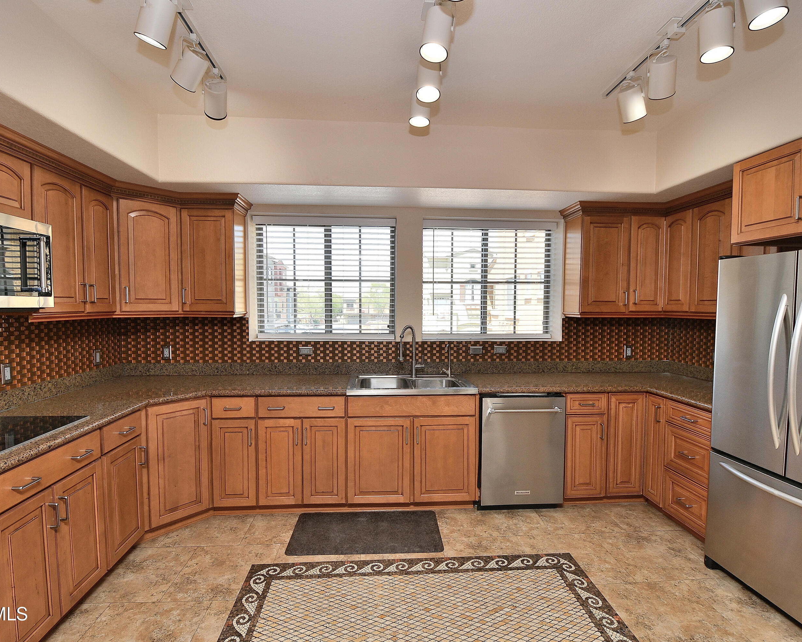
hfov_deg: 89.6
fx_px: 403
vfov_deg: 77.0
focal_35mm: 17
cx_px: 403
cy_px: 321
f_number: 4.5
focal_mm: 10
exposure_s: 1/80
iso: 200
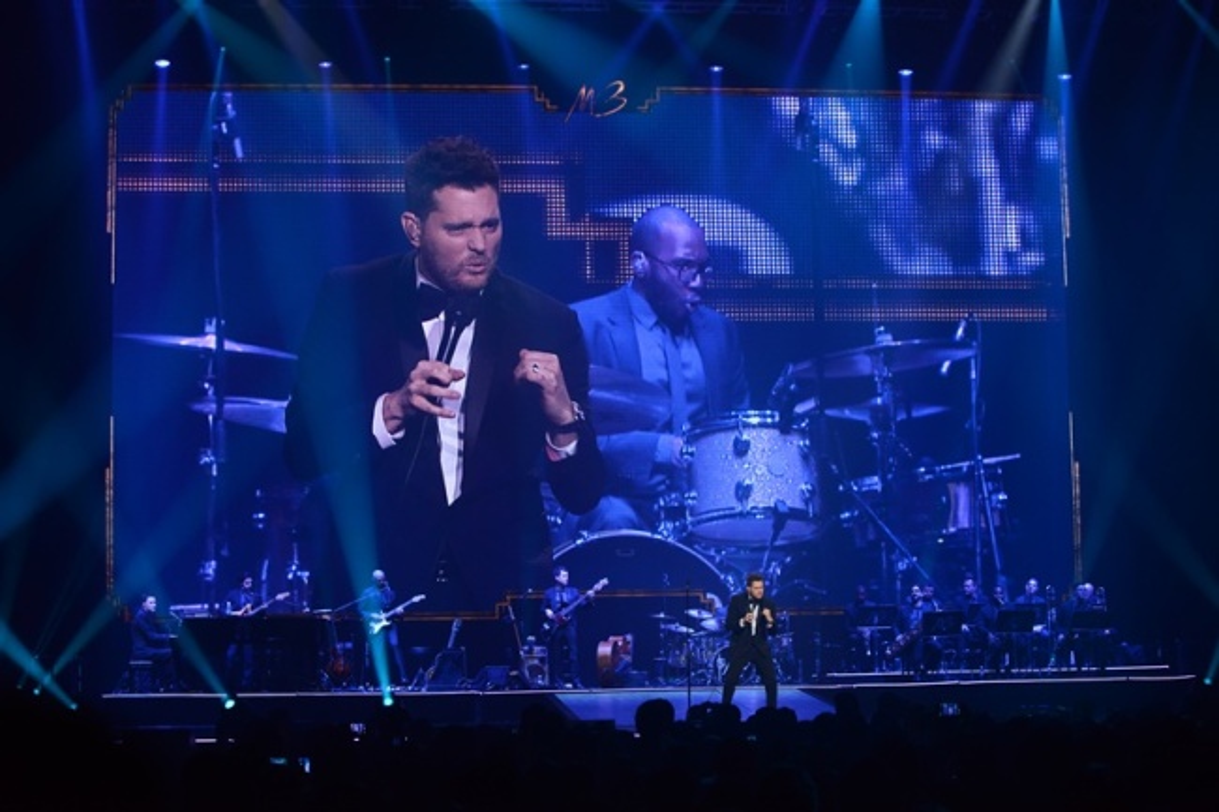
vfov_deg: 19.4
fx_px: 2370
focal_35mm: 70
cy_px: 406
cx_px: 610
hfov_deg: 28.9
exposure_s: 1/500
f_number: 4.5
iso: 2000
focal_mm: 70
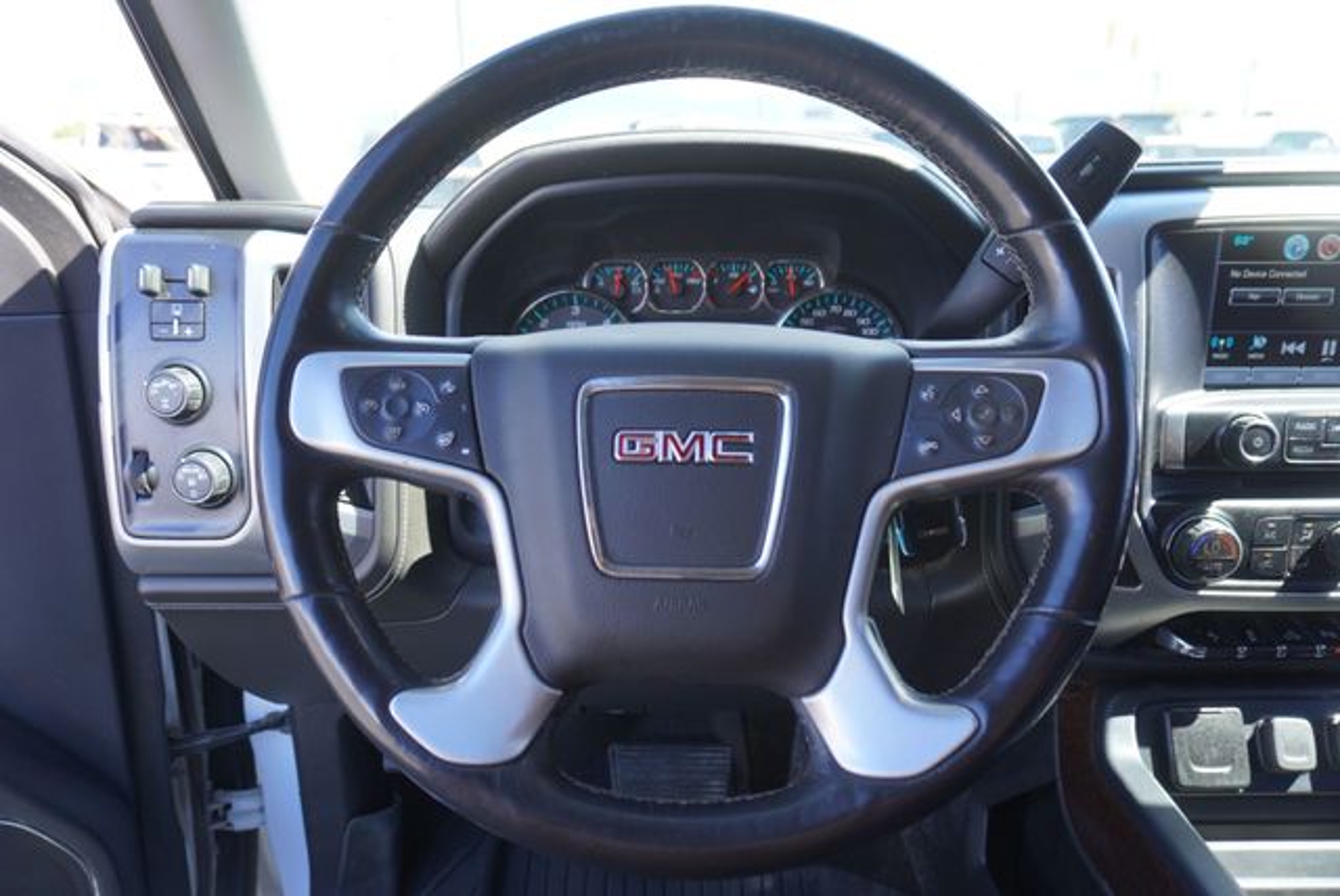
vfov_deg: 53.2
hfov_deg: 73.7
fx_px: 894
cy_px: 448
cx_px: 670
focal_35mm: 24
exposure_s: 1/160
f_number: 4
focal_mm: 16
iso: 250
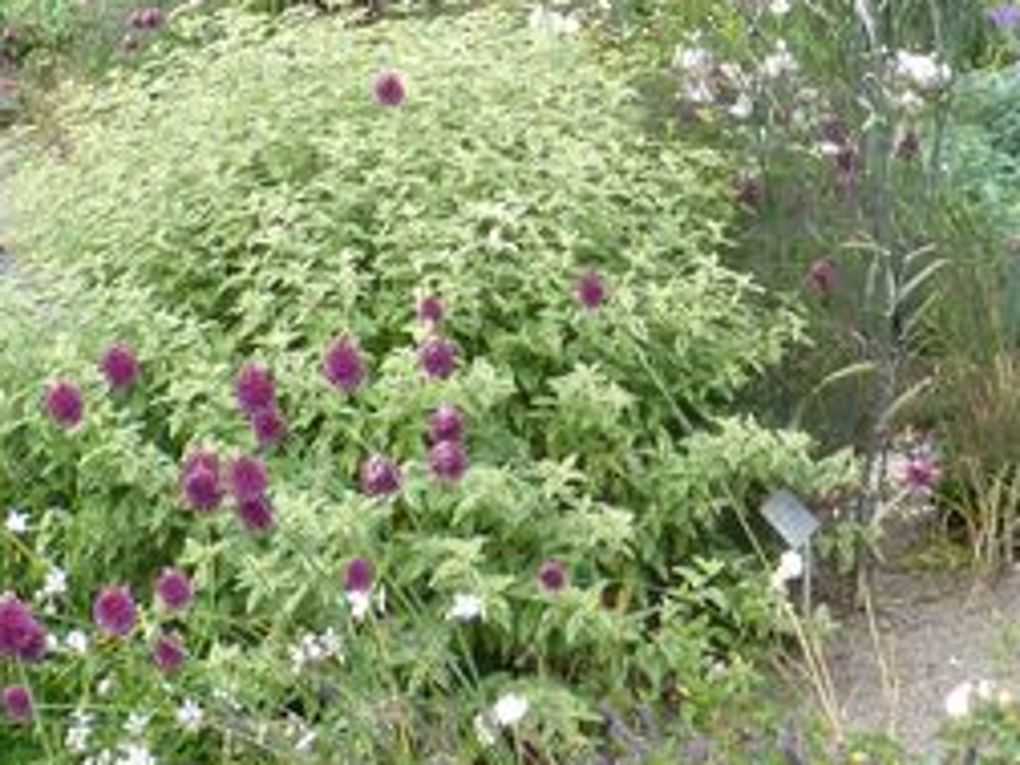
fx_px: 2711
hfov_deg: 21.3
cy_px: -219
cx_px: 648
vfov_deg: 15.3
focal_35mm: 92
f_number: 4
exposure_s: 1/125
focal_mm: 5
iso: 100
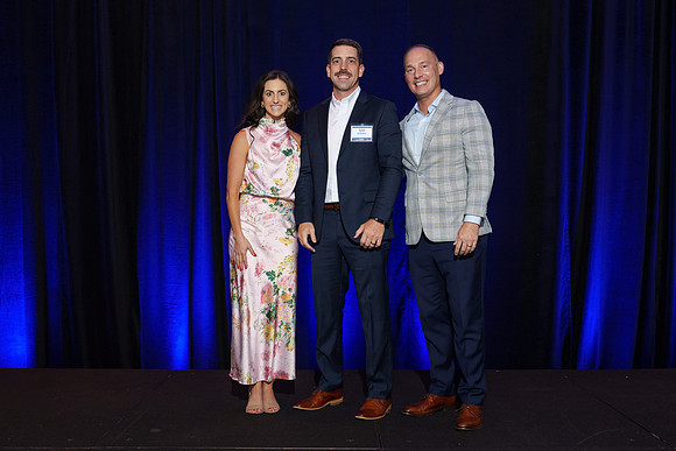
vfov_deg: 32.0
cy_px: 242
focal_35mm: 42
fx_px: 786
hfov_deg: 46.6
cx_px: 335
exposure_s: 1/80
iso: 1000
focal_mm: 39
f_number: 5
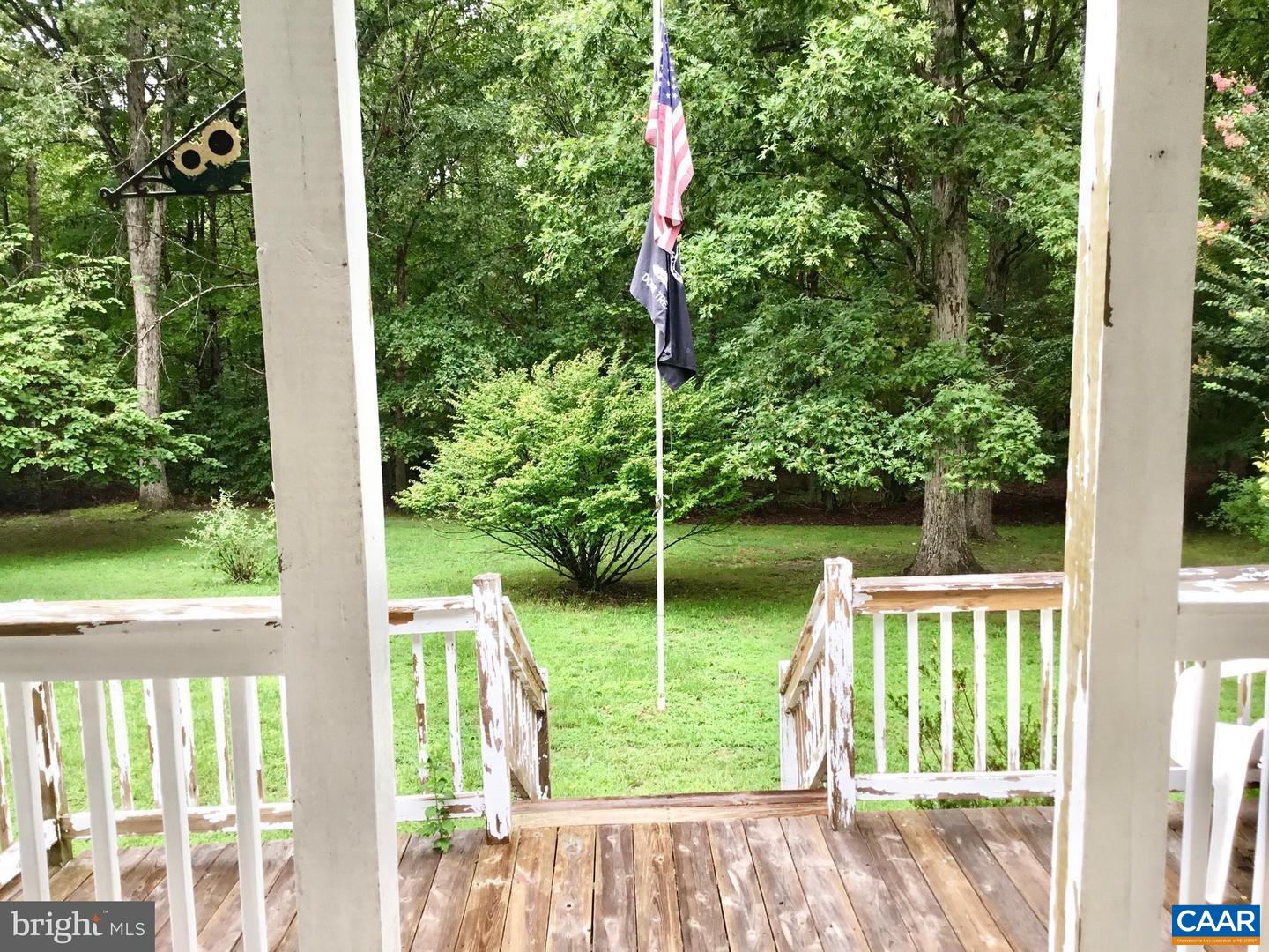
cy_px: 476
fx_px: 1136
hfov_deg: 58.4
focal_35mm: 31
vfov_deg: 45.4
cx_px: 634
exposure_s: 1/120
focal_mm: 3.3
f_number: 2.4
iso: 32
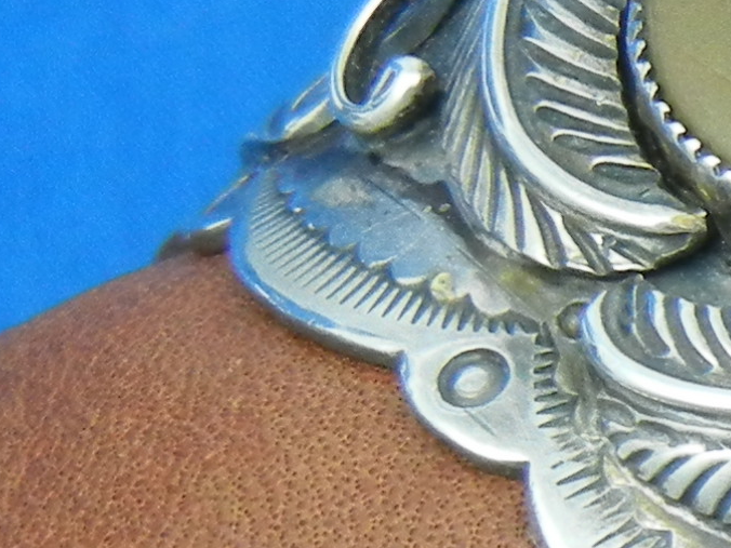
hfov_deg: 5.5
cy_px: 605
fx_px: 7370
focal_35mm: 349
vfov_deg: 4.3
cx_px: 1759
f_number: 4
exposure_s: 1/19
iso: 400
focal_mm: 10.6
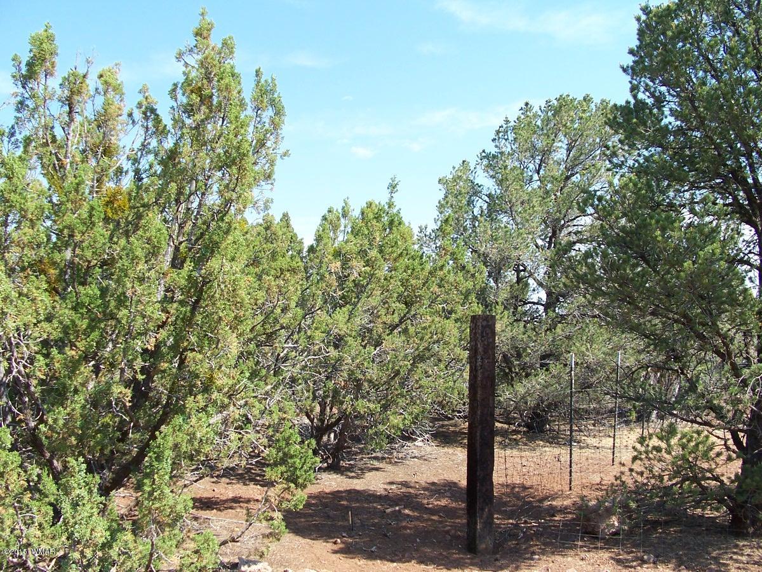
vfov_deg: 40.7
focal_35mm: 35
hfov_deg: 52.6
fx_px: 770
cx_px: 381
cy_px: 286
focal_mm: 6
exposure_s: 1/500
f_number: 2.8
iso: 80
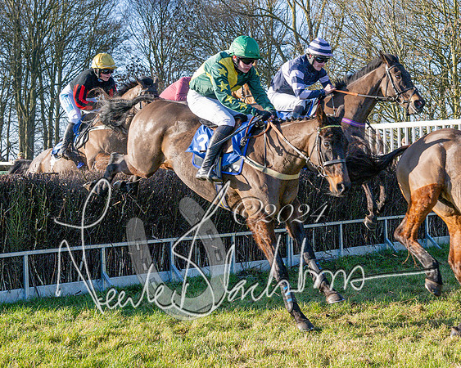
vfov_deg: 19.4
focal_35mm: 79
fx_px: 1079
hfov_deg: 24.0
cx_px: 317
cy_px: 185
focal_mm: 35
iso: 400
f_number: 5
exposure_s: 1/1250
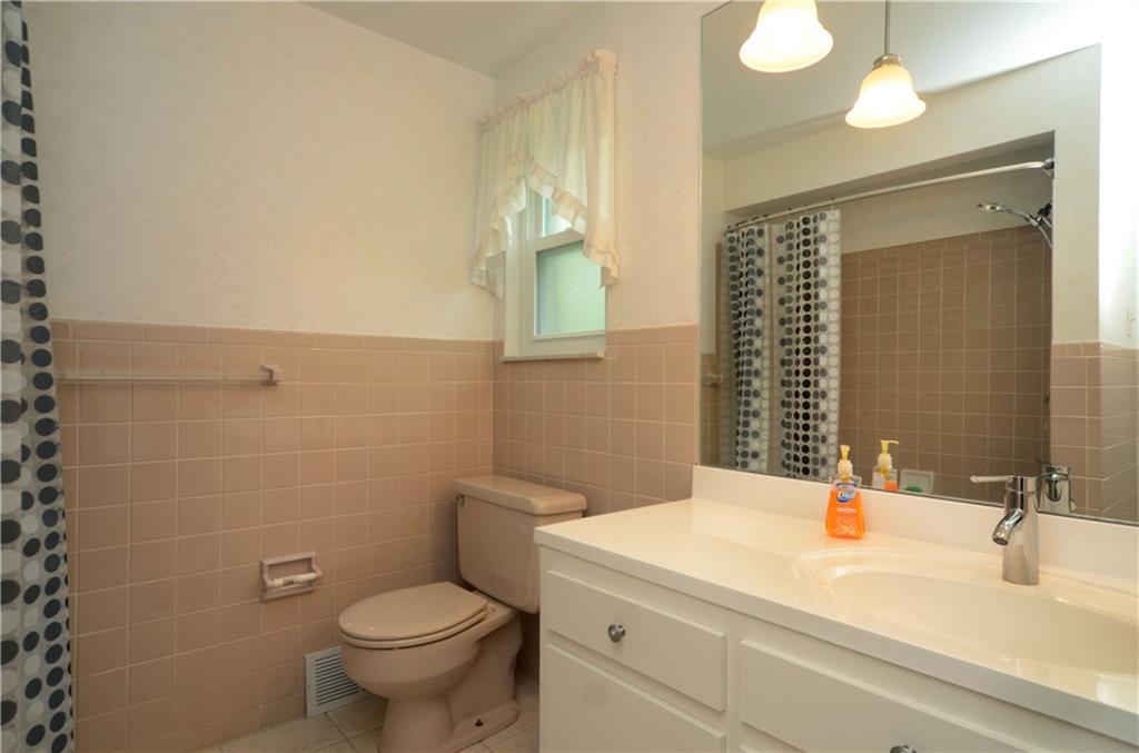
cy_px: 376
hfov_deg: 90.2
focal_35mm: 18
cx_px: 570
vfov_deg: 67.1
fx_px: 568
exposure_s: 1/125
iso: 800
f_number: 5.6
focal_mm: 12
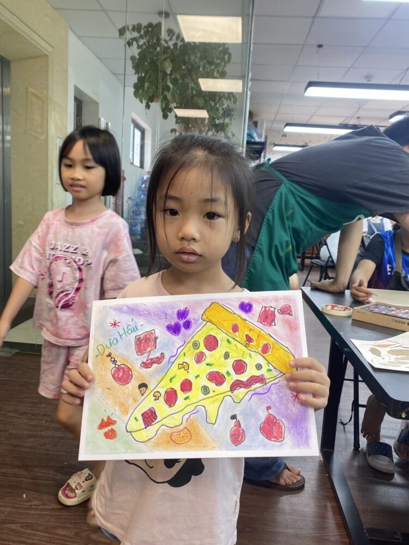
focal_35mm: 26
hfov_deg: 53.1
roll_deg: -2.7
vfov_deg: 67.3
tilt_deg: -9.0
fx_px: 410
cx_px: 204
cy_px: 272
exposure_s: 1/100
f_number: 1.8
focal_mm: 4.25
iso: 80
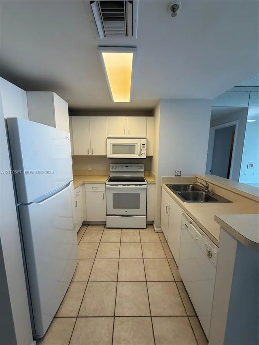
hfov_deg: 85.7
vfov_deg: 102.1
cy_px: 172
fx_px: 140
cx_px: 130
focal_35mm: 14
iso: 125
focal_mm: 2.22
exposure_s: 1/120
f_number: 2.2
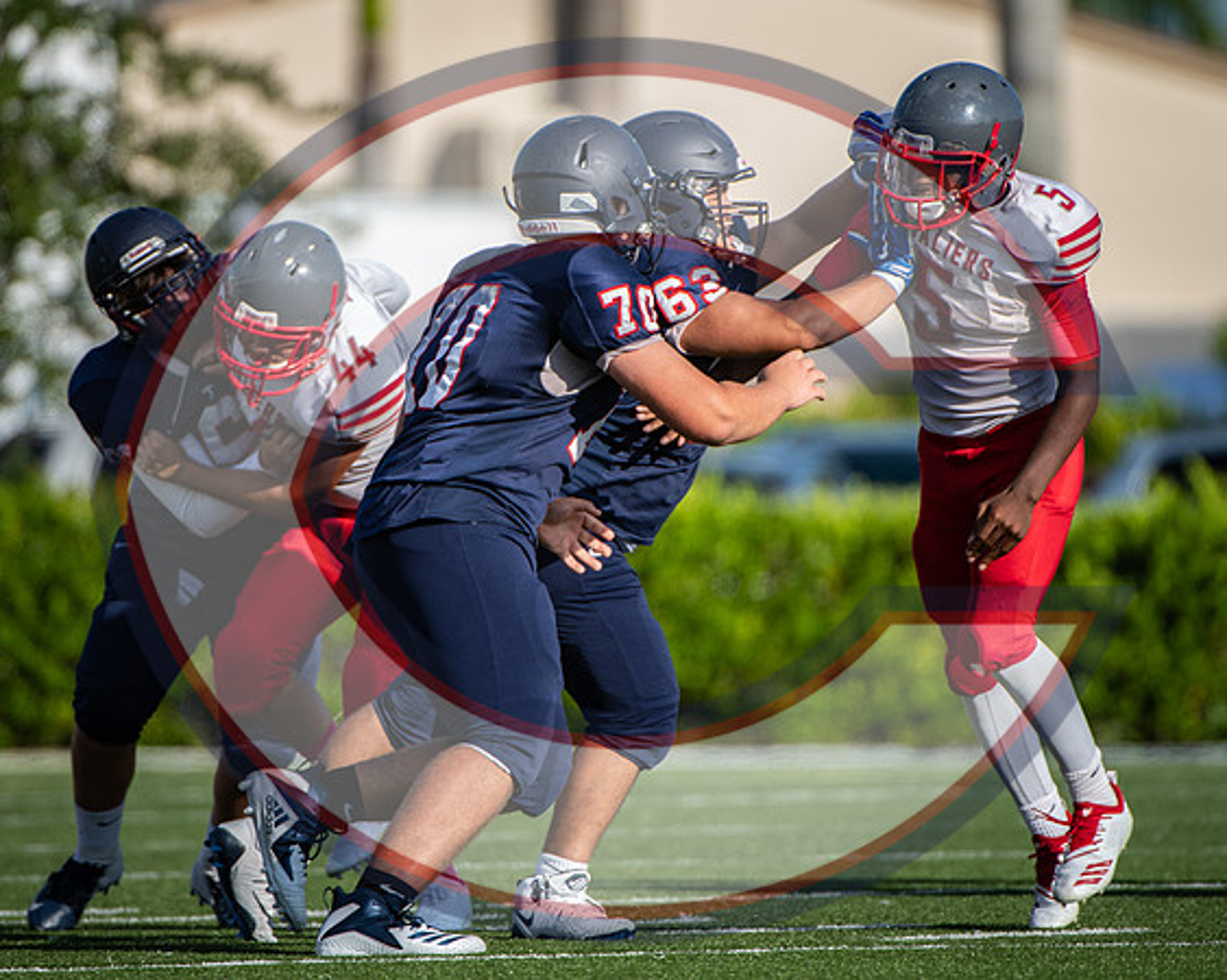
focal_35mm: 543
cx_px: 560
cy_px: 426
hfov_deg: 3.6
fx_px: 19705
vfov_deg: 2.9
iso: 180
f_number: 4
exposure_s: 1/1000
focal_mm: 400
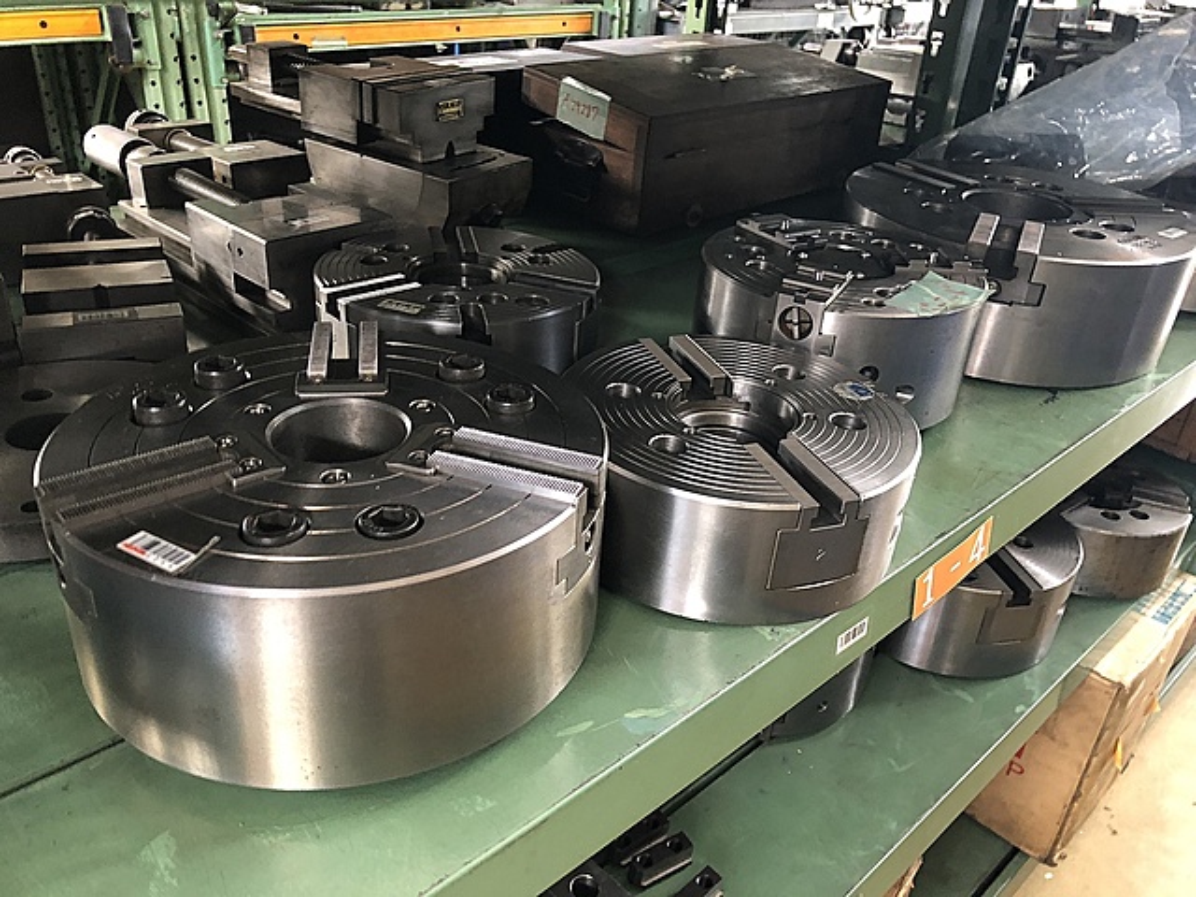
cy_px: 448
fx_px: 967
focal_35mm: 28
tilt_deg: -31.6
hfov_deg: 63.4
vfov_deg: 49.7
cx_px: 598
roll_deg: -4.0
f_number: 1.8
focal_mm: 3.99
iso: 100
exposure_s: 1/13
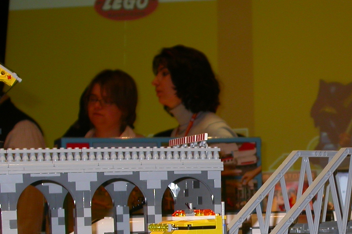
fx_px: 1007
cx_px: 277
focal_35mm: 103
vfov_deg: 13.2
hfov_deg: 19.6
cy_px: 214
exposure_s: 1/60
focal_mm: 10.2
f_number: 2.8
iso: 100
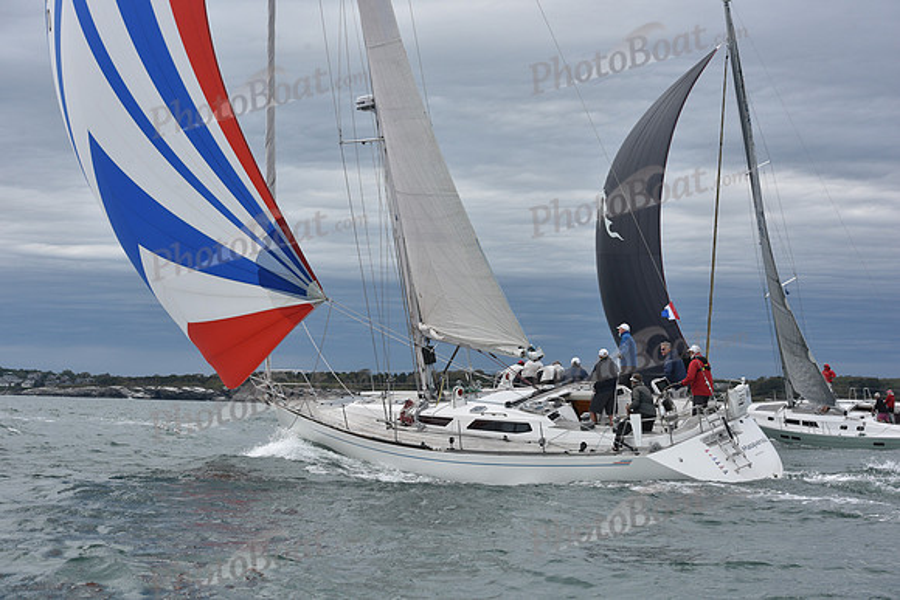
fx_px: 1750
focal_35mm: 70
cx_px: 450
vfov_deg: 19.5
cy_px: 300
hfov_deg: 28.8
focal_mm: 70
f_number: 9
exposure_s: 1/1000
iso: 320
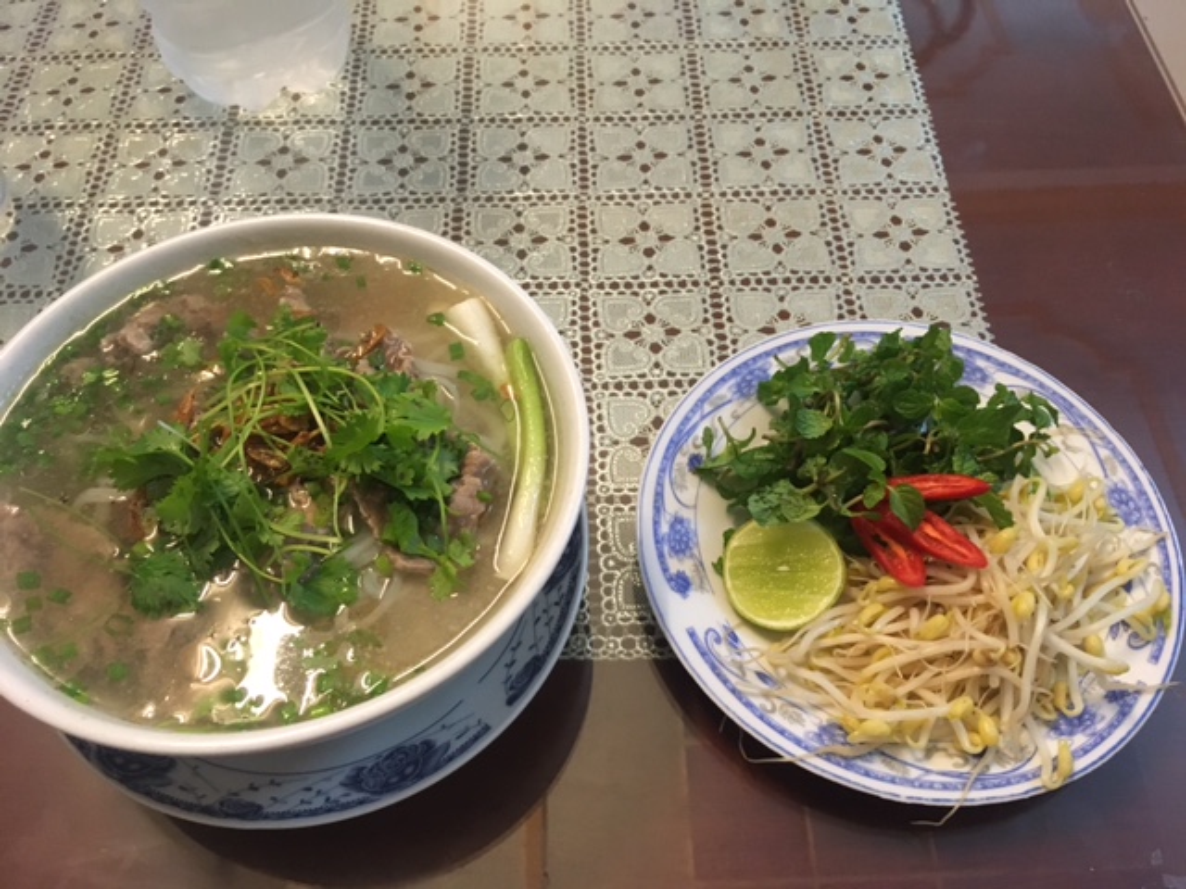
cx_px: 593
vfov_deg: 48.2
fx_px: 994
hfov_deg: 61.7
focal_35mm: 29
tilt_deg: -57.8
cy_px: 444
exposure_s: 1/20
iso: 200
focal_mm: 4.15
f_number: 2.2
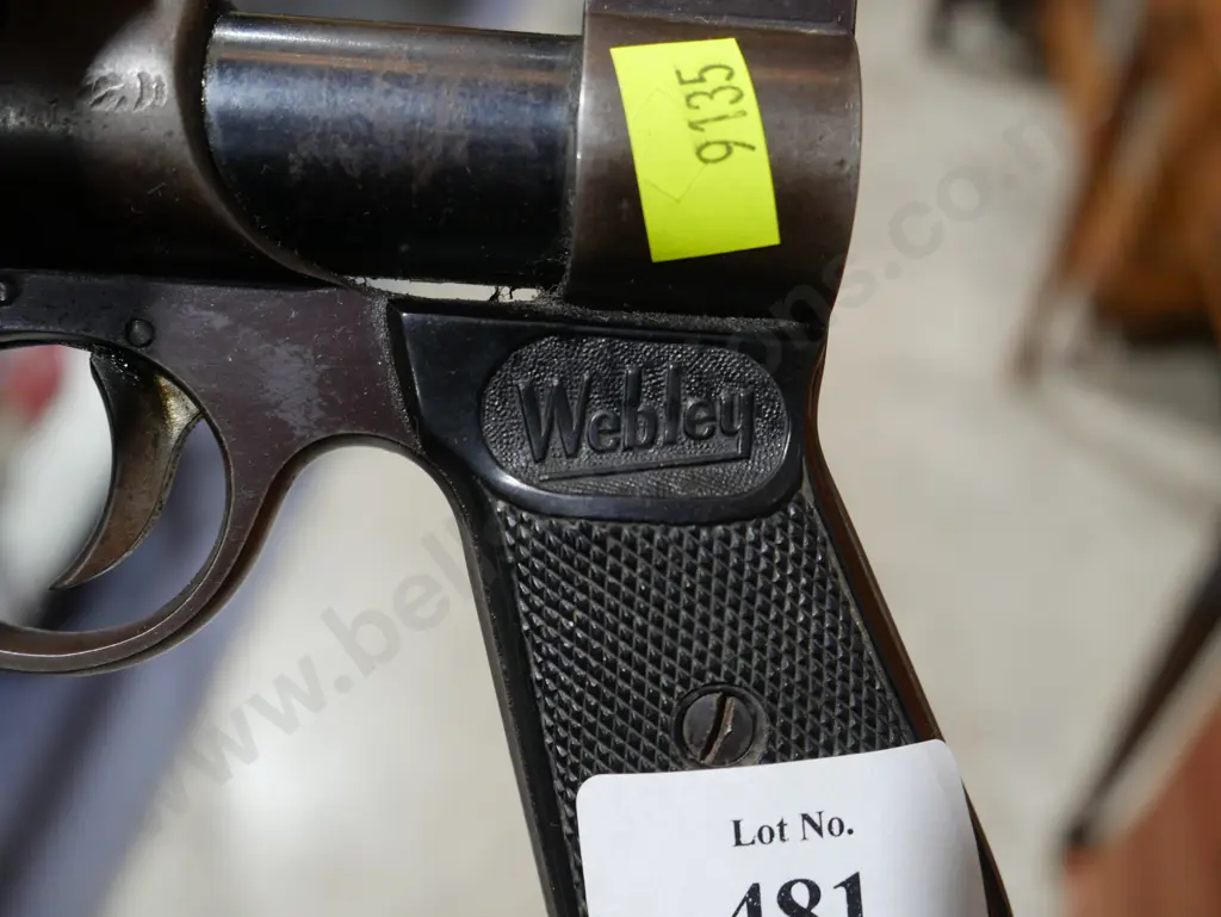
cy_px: 458
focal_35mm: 40
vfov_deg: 36.0
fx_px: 1412
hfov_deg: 46.8
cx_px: 610
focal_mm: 20
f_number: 4.5
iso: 500
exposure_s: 1/60
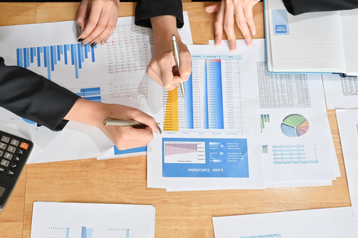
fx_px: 666
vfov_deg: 20.3
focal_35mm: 67
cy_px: 140
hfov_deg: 30.0
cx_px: 134
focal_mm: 44
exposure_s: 1/80
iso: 640
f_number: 5
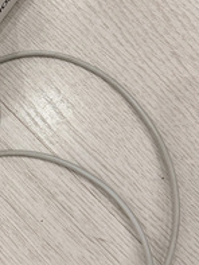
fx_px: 467
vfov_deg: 31.5
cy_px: 93
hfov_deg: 23.0
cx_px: -6
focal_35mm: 61
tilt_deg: -74.3
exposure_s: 1/100
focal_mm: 6.76
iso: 160
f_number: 1.78
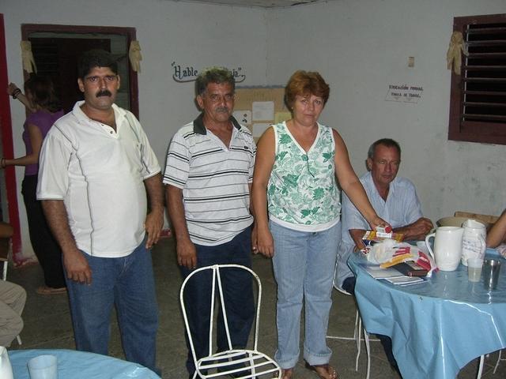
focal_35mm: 38
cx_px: 253
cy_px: 190
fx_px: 555
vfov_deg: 37.7
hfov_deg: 49.0
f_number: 2.8
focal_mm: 7.9
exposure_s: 1/60
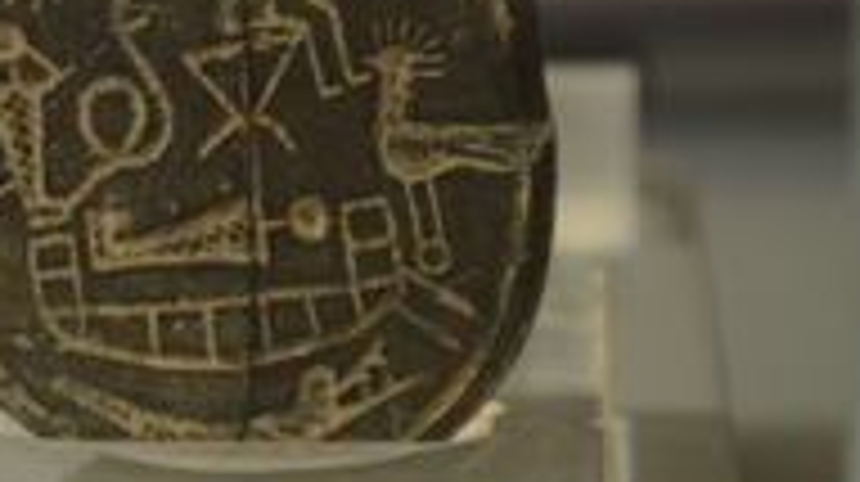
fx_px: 24695
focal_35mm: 1084
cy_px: 191
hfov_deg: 2.0
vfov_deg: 1.1
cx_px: 117
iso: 1000
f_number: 6.3
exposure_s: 1/13
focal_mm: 300
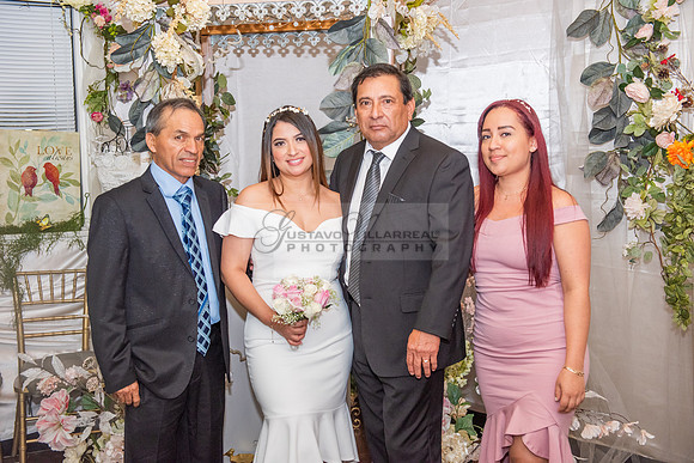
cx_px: 347
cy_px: 232
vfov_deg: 30.5
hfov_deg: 44.5
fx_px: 848
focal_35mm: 44
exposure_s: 1/125
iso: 1600
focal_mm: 44
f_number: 4.5
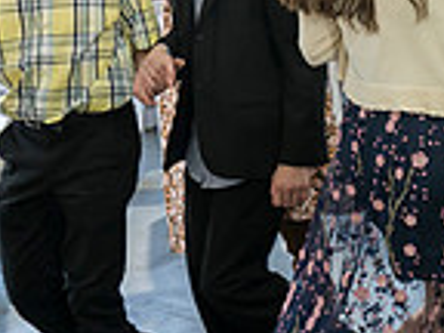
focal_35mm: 93
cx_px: 543
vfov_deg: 15.7
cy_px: 23
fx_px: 1193
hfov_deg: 19.7
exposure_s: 1/200
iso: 1250
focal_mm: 24
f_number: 5
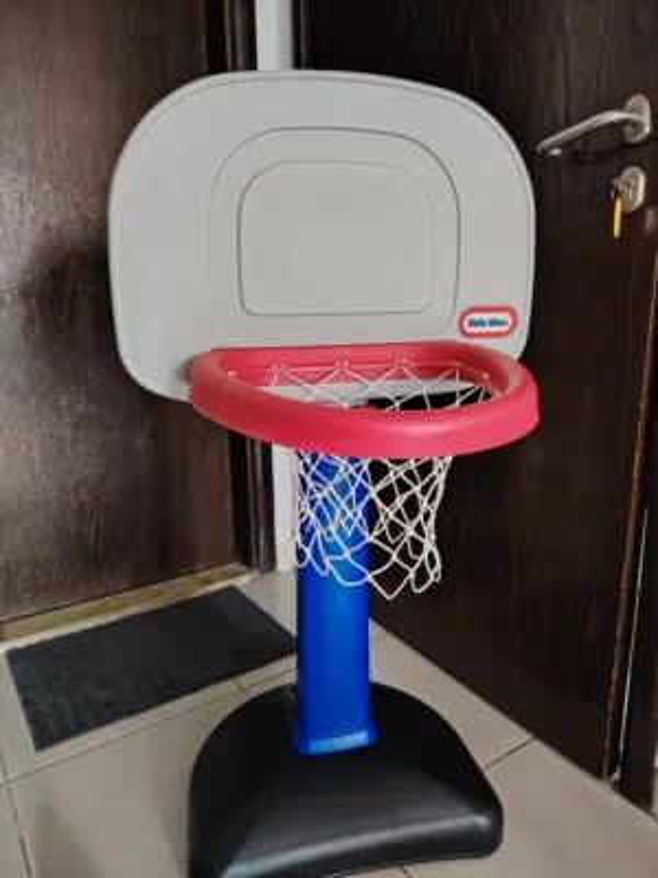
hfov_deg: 56.8
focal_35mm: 24
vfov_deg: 71.6
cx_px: 329
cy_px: 439
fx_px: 608
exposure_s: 1/20
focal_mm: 5.25
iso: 2600
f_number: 1.75
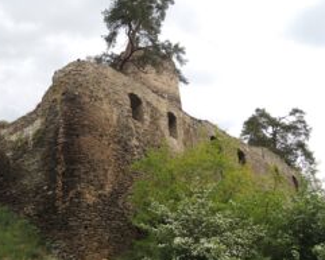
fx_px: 327
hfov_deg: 51.9
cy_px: 142
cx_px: 109
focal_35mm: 34
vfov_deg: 43.3
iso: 100
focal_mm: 4.3
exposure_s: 1/500
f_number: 2.8
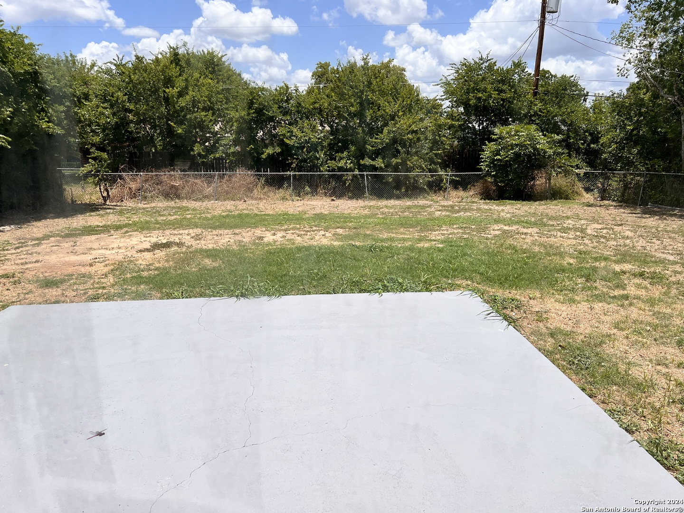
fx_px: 514
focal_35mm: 26
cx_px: 342
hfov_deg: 67.3
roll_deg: +1.5
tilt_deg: -12.6
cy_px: 256
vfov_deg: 53.1
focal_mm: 5.7
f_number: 1.5
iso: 50
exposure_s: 1/5587
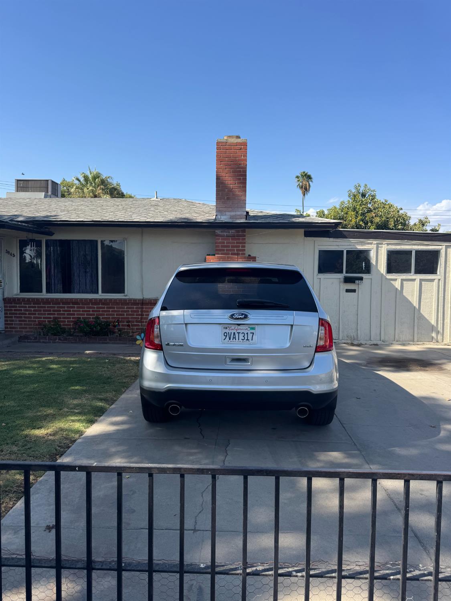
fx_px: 417
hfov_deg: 56.8
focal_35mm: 24
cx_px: 226
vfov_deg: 71.6
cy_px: 300
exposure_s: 1/2959
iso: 80
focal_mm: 6.76
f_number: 1.78
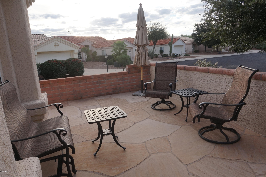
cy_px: 88
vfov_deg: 53.1
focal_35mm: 24
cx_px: 133
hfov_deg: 73.8
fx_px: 177
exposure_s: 1/125
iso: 320
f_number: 11
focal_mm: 16
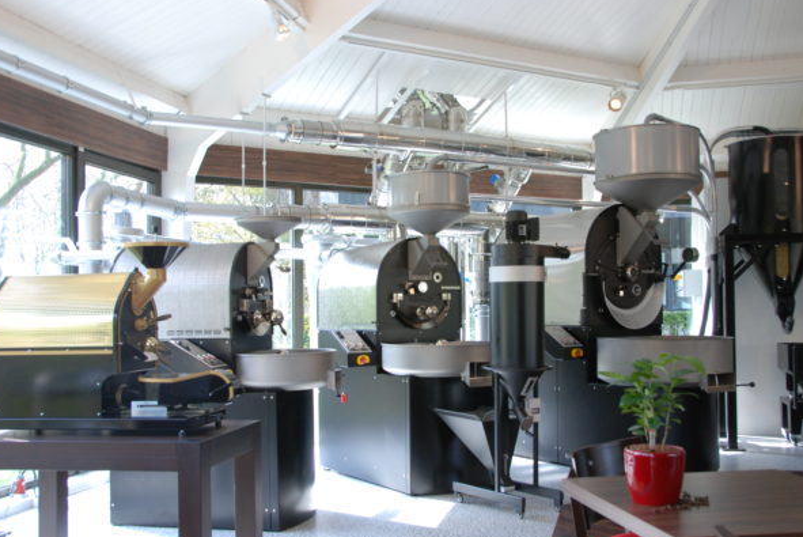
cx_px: 416
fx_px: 871
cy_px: 272
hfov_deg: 49.5
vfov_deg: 34.3
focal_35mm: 39
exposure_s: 1/100
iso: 400
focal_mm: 24
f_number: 5
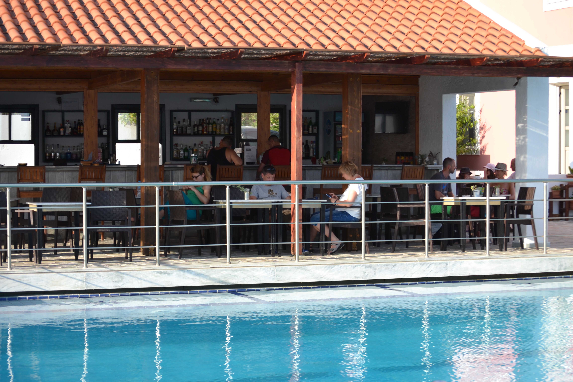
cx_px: 286
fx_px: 1313
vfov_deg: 16.6
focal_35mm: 82
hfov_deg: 24.6
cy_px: 191
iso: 100
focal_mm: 55
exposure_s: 1/160
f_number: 6.3
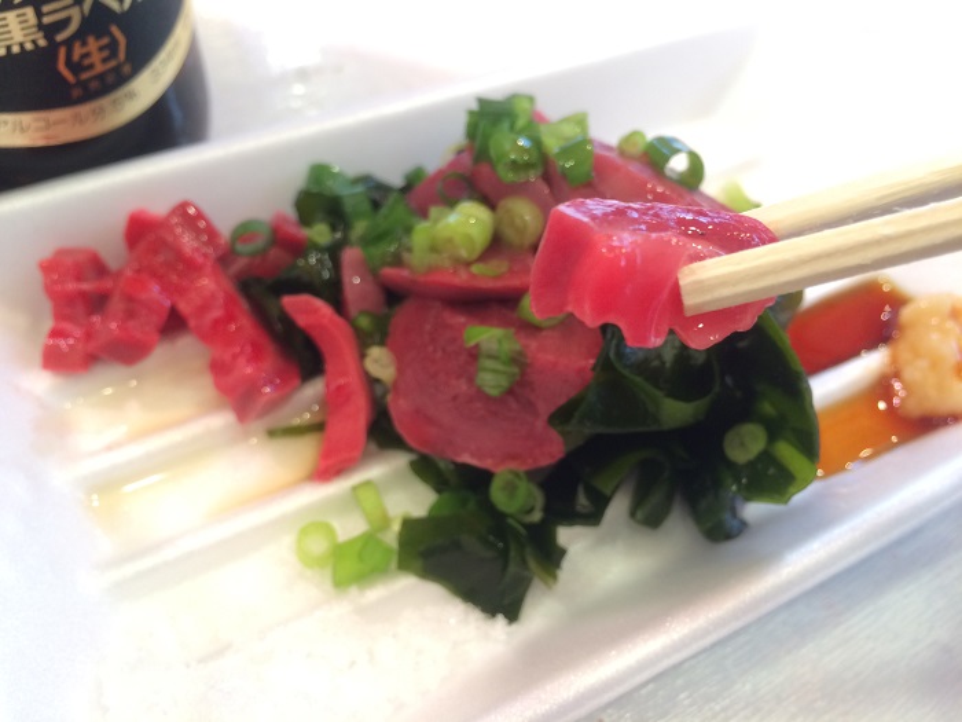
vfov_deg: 48.2
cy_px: 361
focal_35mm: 29
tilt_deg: -51.9
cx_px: 481
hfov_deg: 61.7
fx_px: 806
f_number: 2.2
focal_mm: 4.15
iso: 80
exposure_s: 1/30
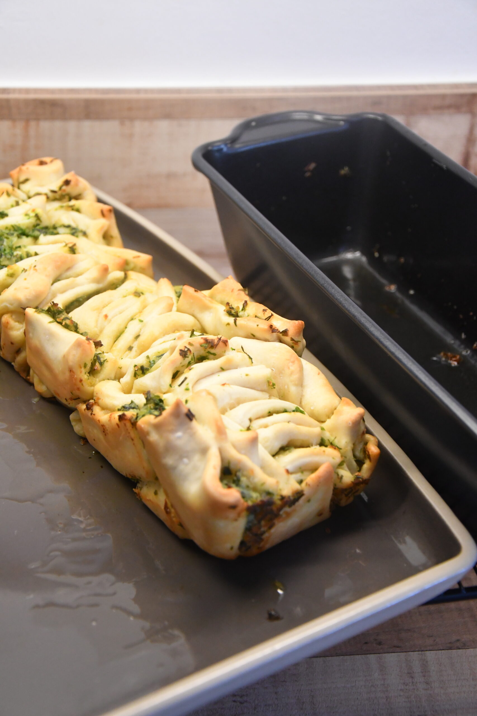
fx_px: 1252
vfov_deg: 31.9
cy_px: 358
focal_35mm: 63
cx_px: 238
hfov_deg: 21.6
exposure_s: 1/60
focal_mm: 42
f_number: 4.8
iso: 2200
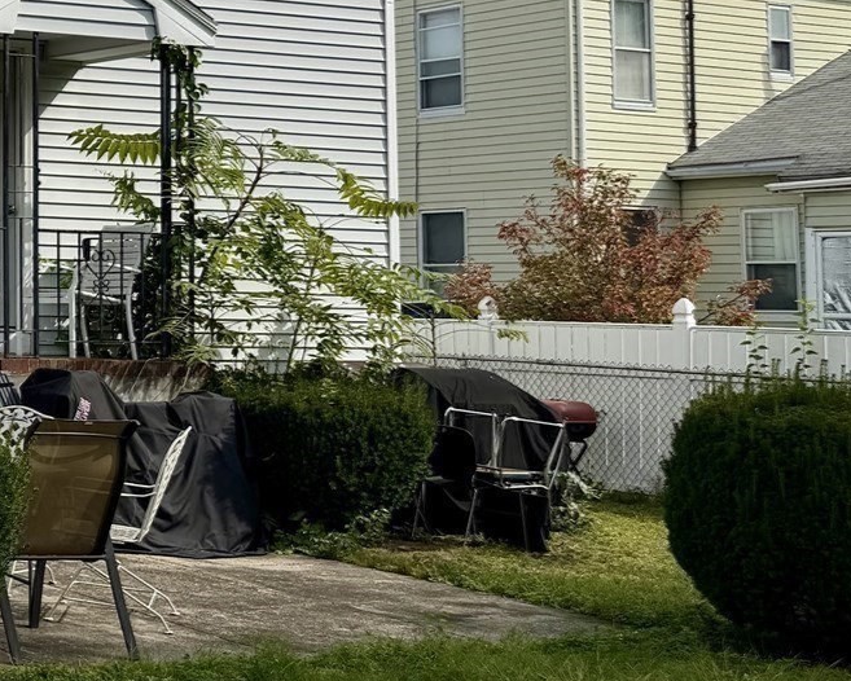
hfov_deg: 21.9
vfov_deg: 20.8
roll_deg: -0.5
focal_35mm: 73
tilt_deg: +6.3
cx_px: -407
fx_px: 1839
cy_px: 155
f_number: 1.78
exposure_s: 1/7353
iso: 80
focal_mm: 6.76
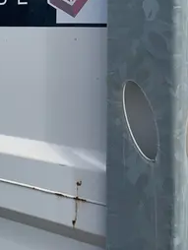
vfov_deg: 25.4
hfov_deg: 19.7
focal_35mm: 75
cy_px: 44
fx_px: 542
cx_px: 82
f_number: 1.8
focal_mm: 4.25
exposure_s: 1/2833
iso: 25
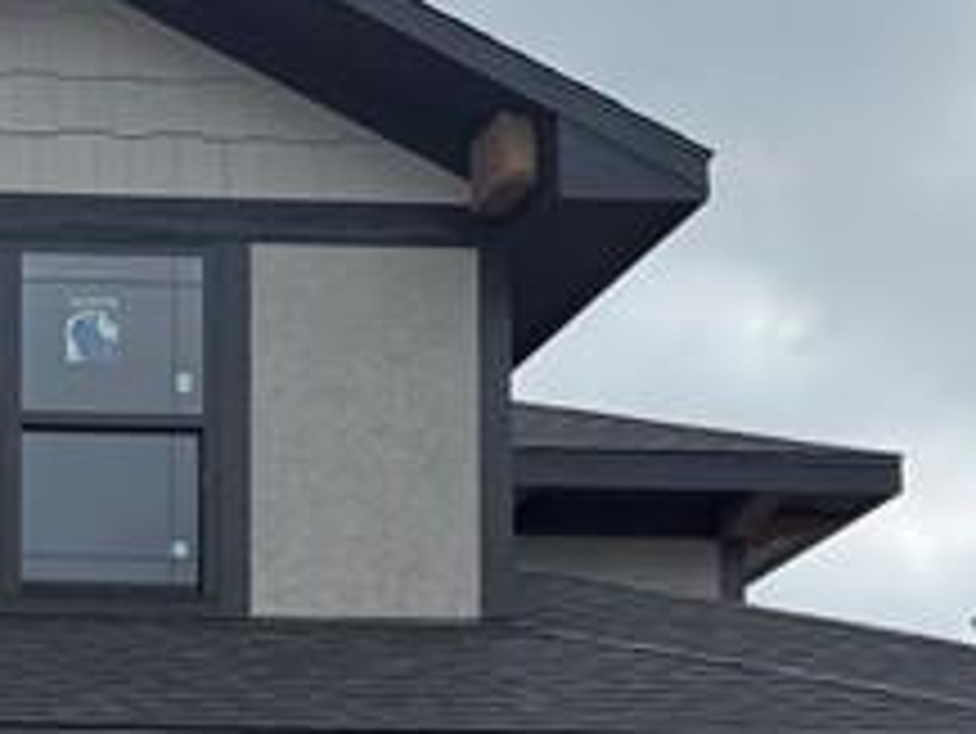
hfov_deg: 16.2
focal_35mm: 113
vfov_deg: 12.5
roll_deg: -0.5
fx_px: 3188
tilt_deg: +5.3
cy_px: 1112
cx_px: -409
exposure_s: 1/4975
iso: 100
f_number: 1.78
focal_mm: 6.76
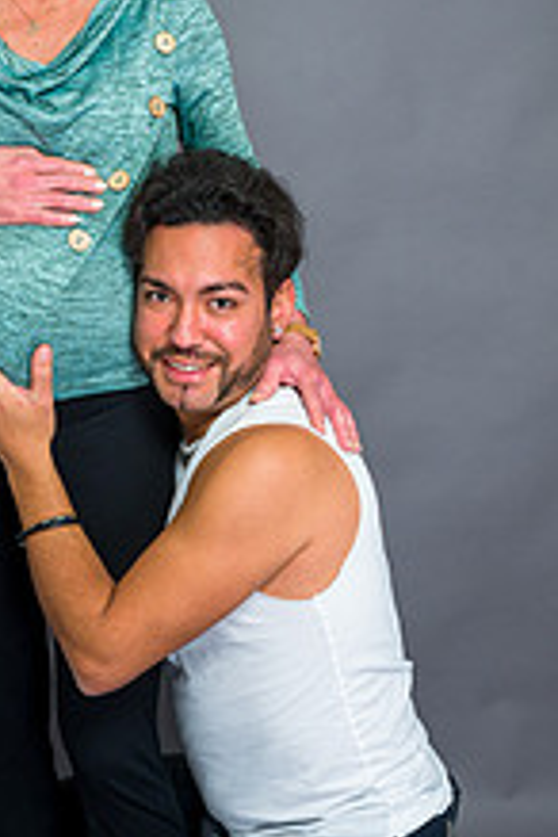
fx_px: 1767
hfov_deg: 17.9
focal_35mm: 76
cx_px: 227
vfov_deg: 26.7
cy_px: 417
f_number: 6.3
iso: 200
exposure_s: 1/125
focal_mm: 37
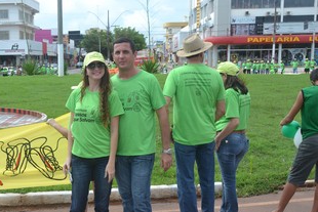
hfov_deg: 32.4
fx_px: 539
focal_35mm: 61
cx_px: 89
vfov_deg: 22.1
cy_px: 152
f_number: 7.1
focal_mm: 28
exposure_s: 1/200
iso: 100
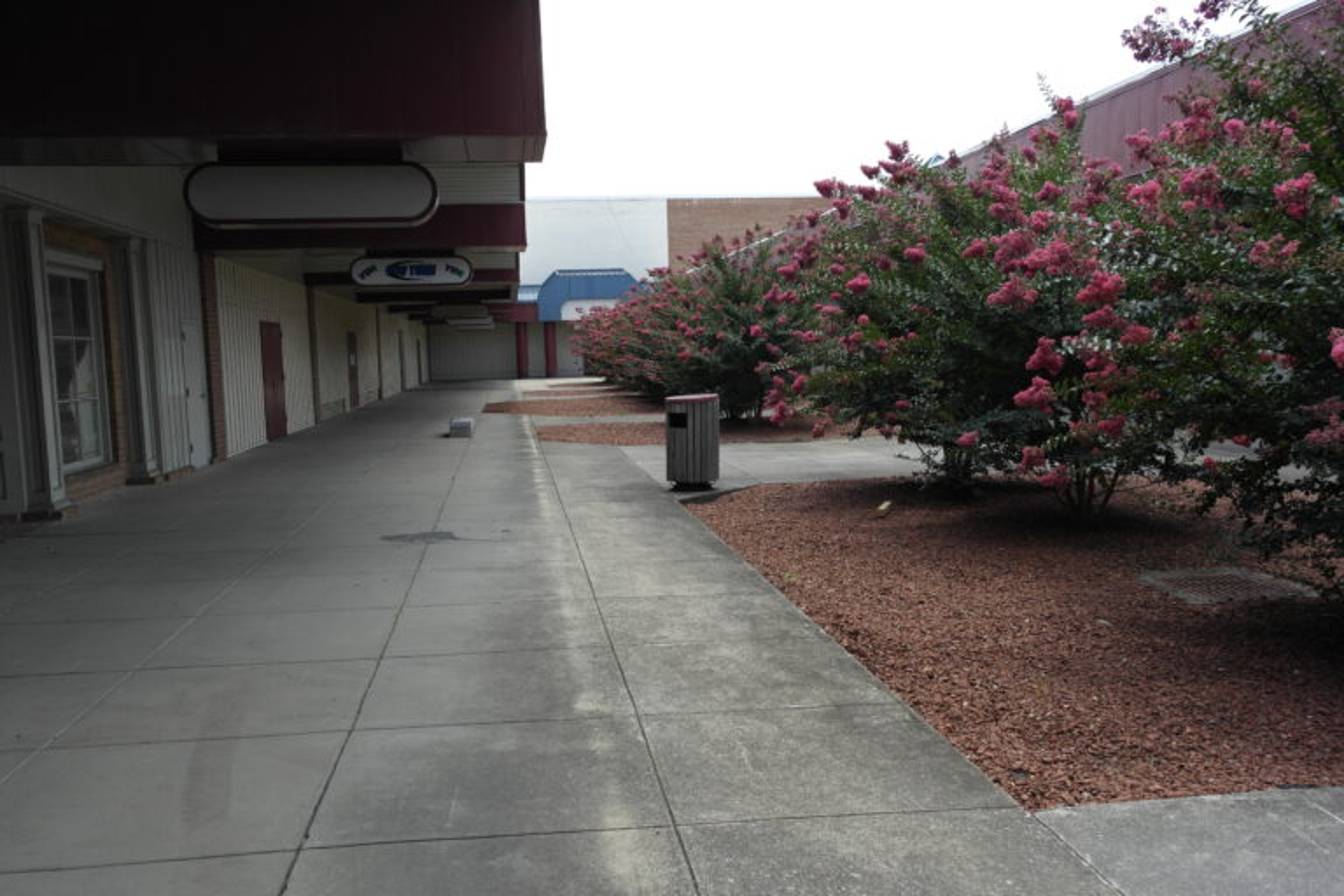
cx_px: 672
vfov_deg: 43.6
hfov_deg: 61.9
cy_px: 448
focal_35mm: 30
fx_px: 1120
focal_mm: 20
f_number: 5.6
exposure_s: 1/200
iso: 100
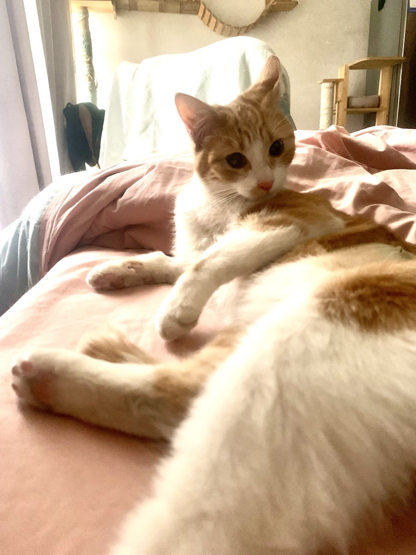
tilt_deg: -14.0
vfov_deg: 67.3
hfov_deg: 53.1
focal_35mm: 26
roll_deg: +2.1
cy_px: 278
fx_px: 417
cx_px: 208
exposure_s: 1/30
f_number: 1.8
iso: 640
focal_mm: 4.25
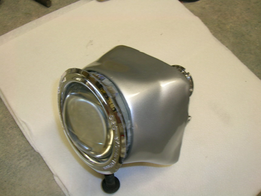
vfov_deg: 40.7
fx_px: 264
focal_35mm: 35
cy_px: 98
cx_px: 130
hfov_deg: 52.6
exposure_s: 1/9.1
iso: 50
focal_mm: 5.4
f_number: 4.8
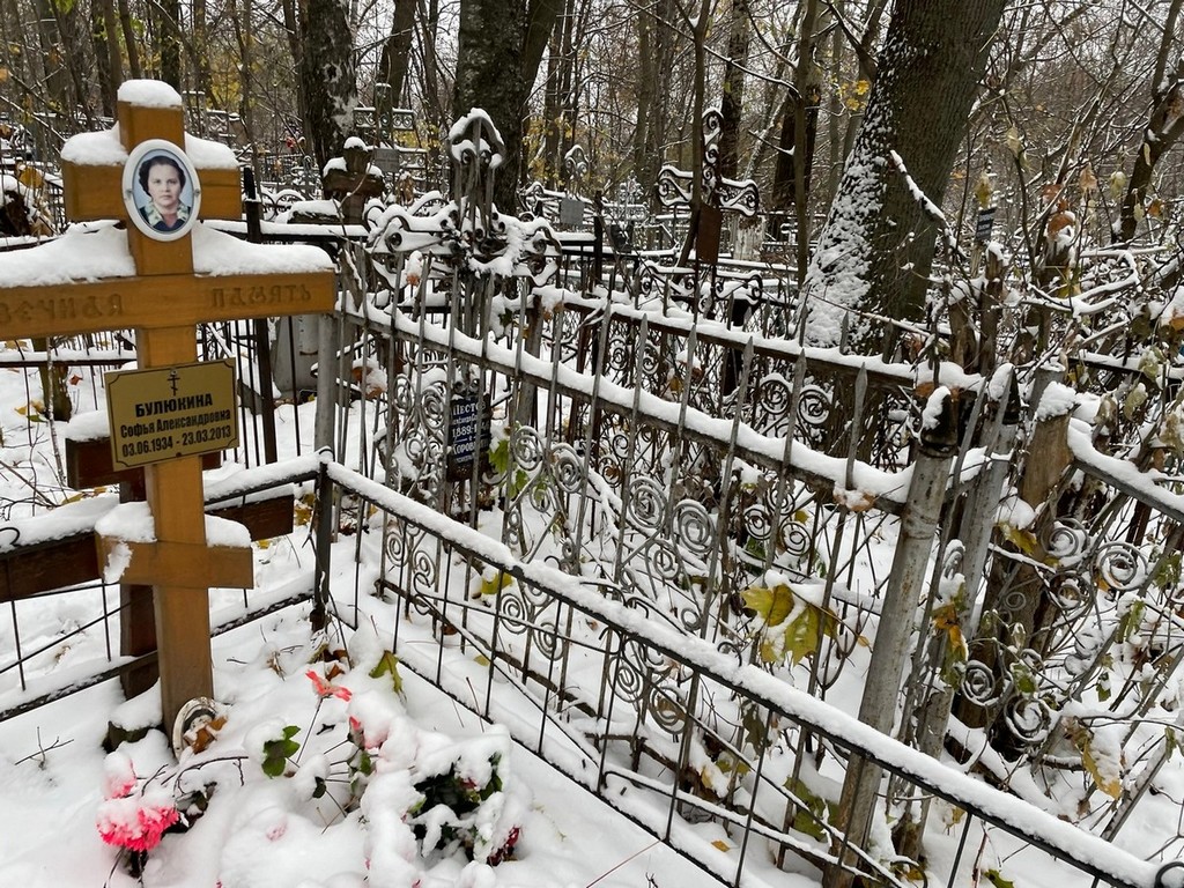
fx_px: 889
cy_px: 444
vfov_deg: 53.1
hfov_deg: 67.3
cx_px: 592
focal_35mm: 26
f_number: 1.6
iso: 32
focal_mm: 4.2
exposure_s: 1/121
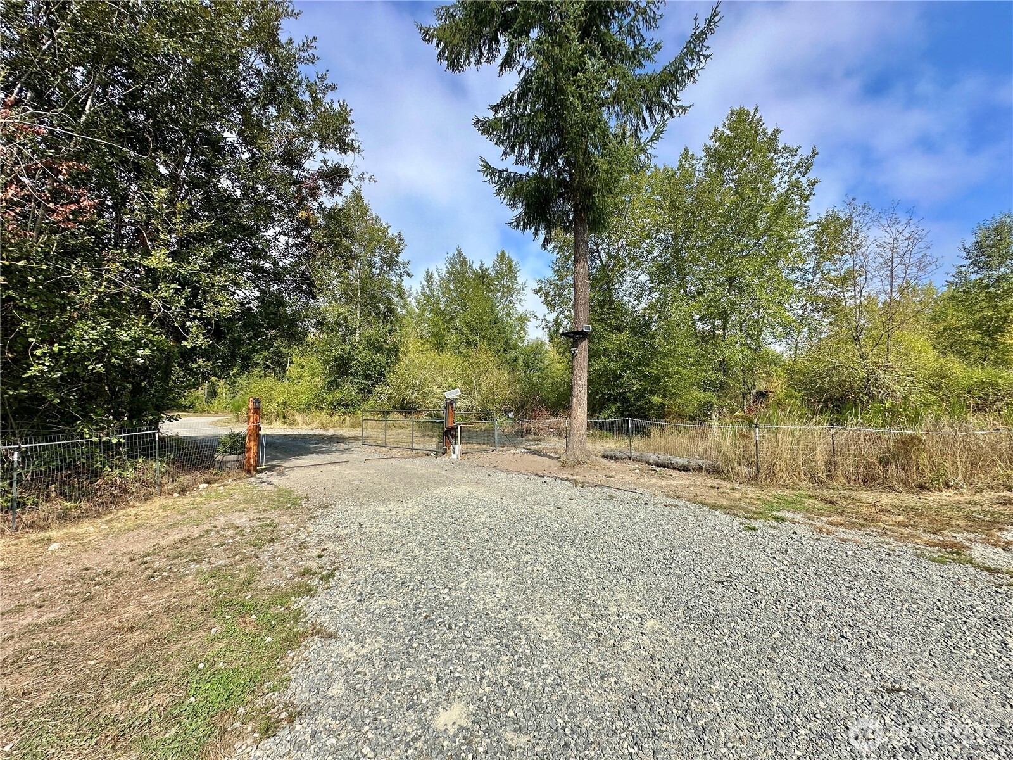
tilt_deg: +3.0
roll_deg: -0.8
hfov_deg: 102.1
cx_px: 506
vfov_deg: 85.7
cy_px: 380
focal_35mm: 14
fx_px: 410
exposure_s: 1/1618
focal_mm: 2.22
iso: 50
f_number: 2.2
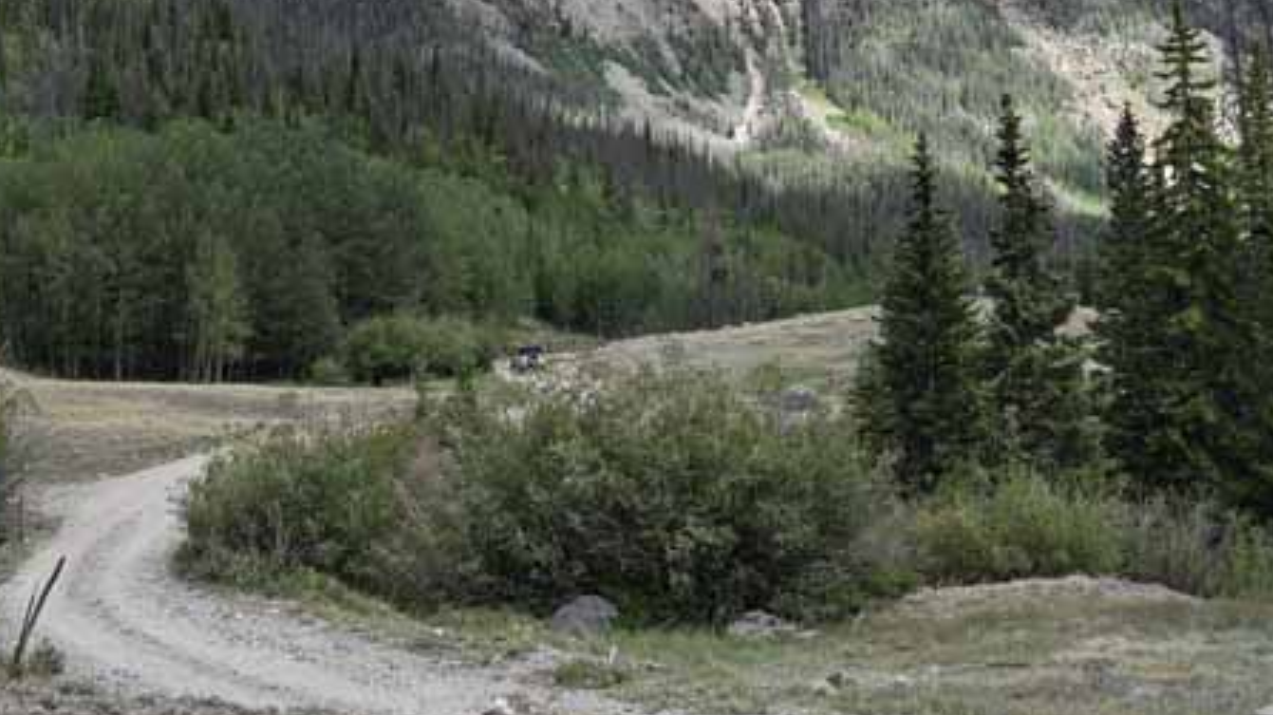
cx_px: 598
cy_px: -36
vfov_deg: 19.3
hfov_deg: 34.9
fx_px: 2024
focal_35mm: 60
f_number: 5
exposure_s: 1/320
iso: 64
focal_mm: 32
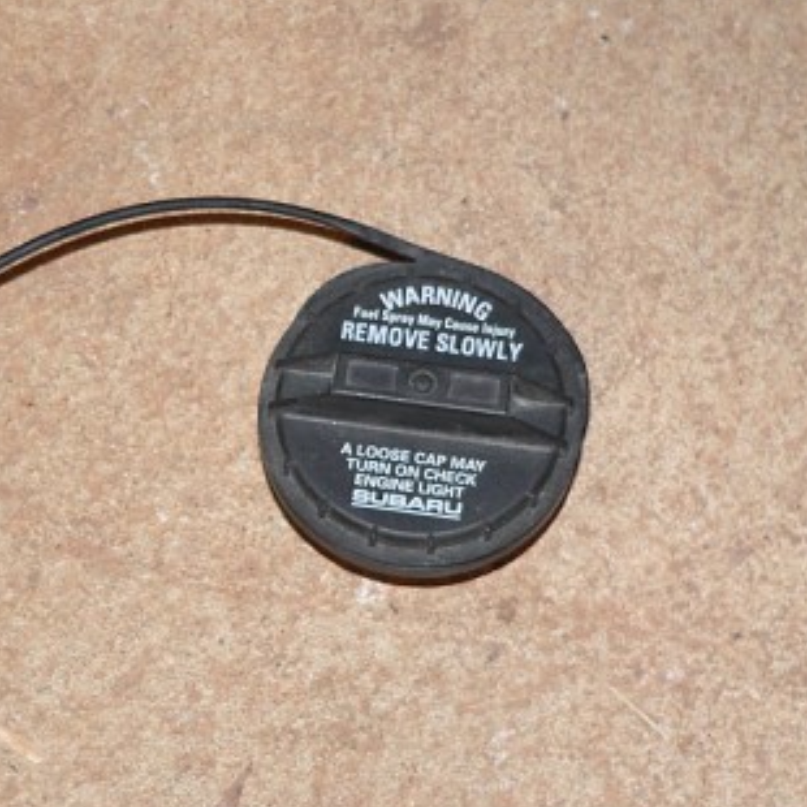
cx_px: 273
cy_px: 390
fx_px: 4009
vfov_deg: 11.5
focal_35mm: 152
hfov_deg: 11.5
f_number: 2.8
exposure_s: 1/60
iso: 100
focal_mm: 18.4
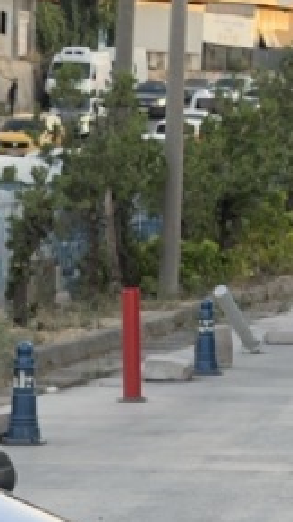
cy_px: 531
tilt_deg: -7.6
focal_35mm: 232
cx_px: -430
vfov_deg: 9.2
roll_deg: -1.4
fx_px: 3213
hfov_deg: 5.1
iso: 80
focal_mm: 6.76
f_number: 1.78
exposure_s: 1/427
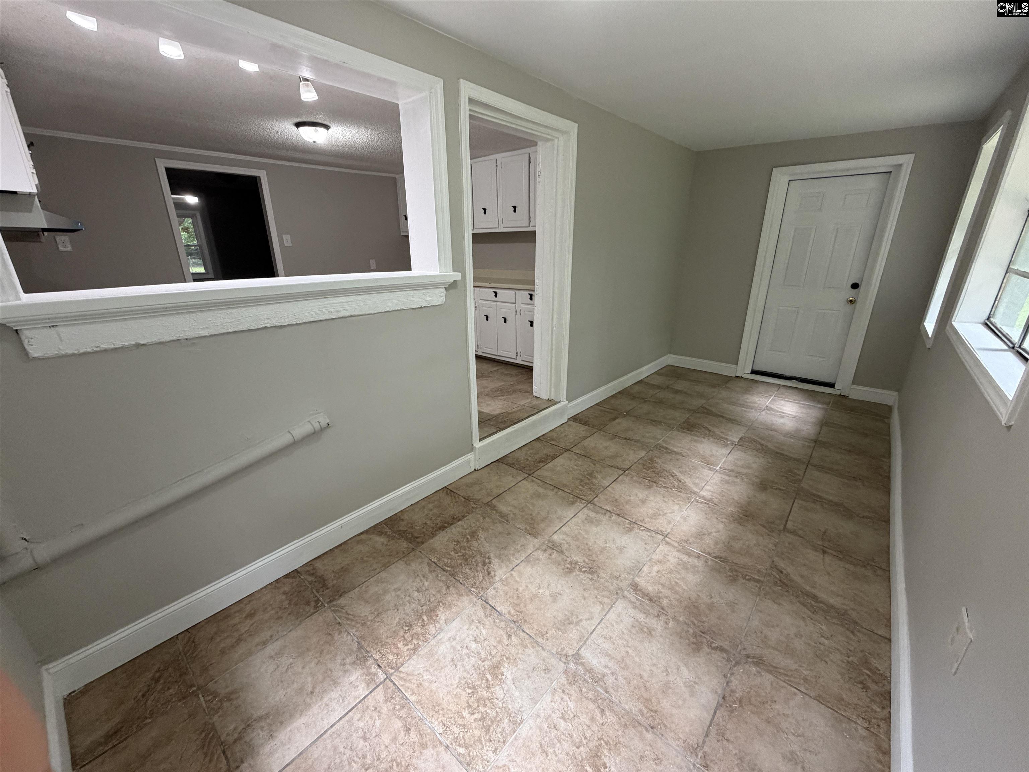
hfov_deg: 102.1
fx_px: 416
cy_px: 386
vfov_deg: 85.7
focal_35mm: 14
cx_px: 514
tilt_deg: -18.5
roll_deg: +0.7
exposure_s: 1/60
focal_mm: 2.22
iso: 250
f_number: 2.2
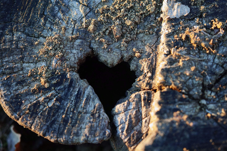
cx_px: 114
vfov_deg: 25.8
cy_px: 76
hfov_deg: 37.9
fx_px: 331
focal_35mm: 52
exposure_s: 1/125
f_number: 2.5
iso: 100
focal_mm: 35
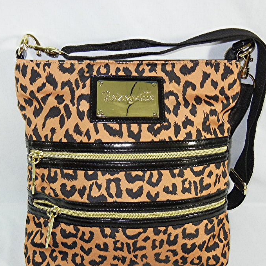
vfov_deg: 41.8
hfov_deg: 41.8
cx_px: 126
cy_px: 147
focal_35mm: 40
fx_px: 348
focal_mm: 5.4
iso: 200
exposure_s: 1/30
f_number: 3.5
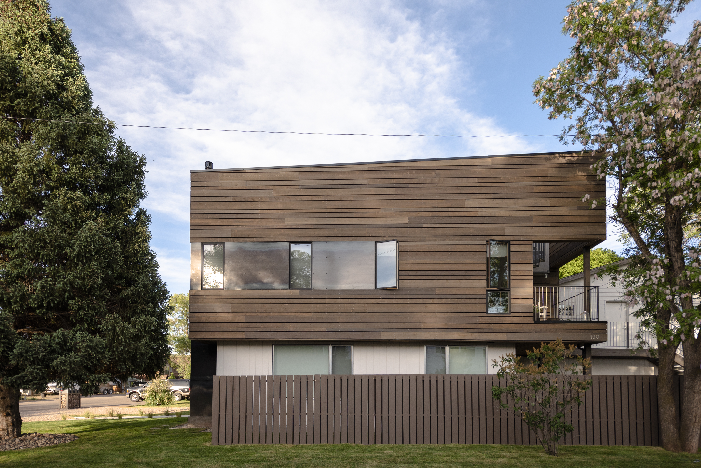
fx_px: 390
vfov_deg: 62.0
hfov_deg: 84.0
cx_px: 350
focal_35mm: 20
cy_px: 234
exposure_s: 1/2000
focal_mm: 20
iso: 400
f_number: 3.5
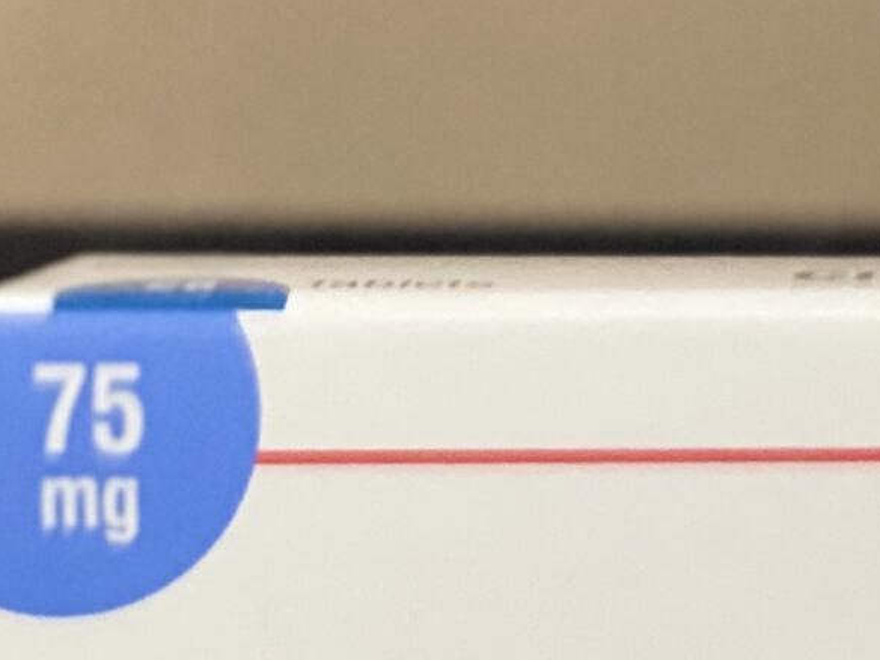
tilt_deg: -6.0
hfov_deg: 8.4
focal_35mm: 228
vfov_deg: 6.5
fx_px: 5796
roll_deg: +0.8
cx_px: 1419
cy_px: 744
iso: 250
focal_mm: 6
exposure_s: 1/33
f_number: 2
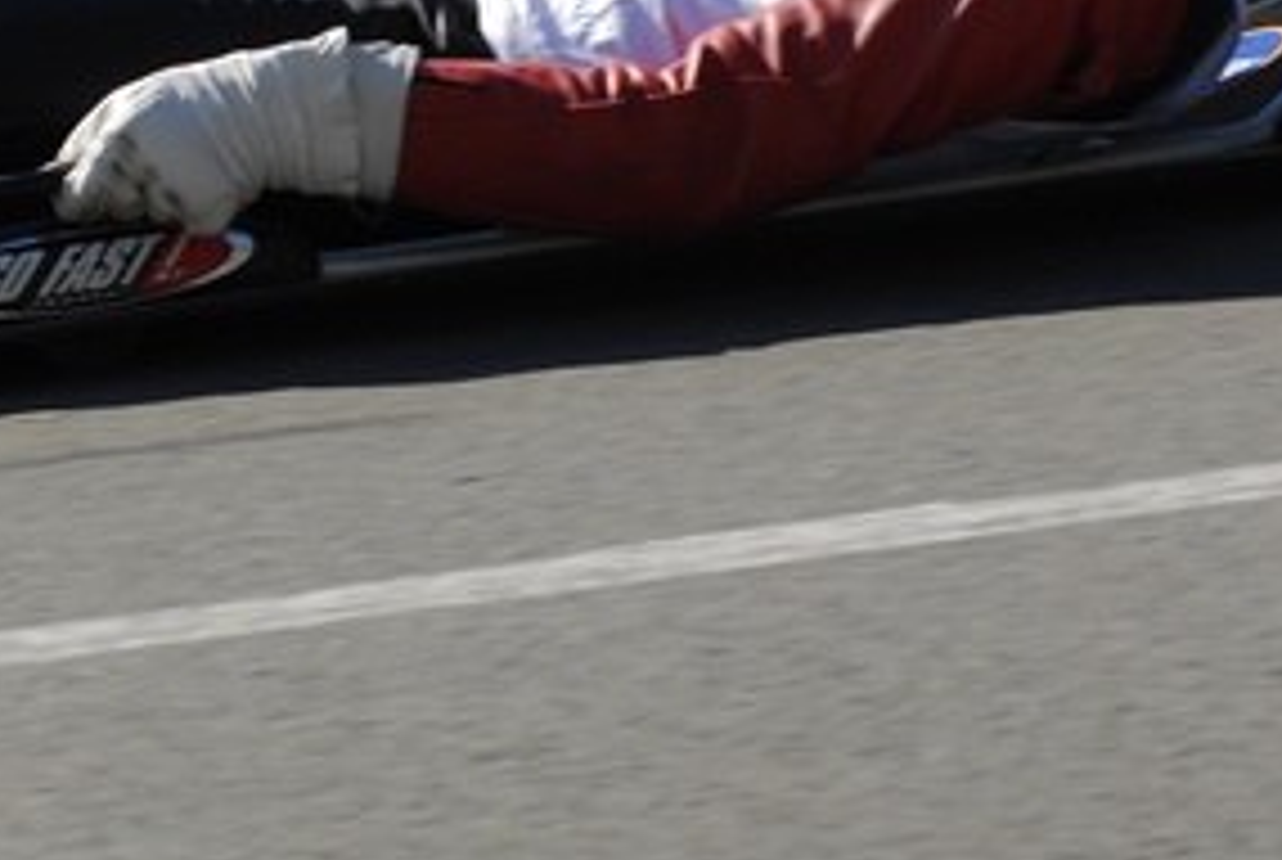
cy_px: 158
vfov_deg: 5.0
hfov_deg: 7.4
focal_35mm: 277
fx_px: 9880
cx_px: 724
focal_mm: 80
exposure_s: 1/800
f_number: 7.1
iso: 320
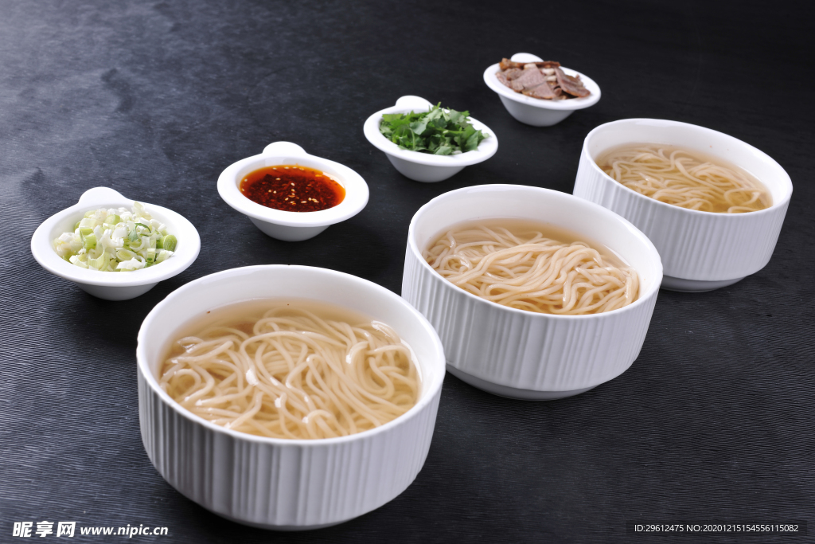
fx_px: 1132
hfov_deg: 39.6
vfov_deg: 27.0
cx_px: 408
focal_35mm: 50
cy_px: 272
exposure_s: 1/125
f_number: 14
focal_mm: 50
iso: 100
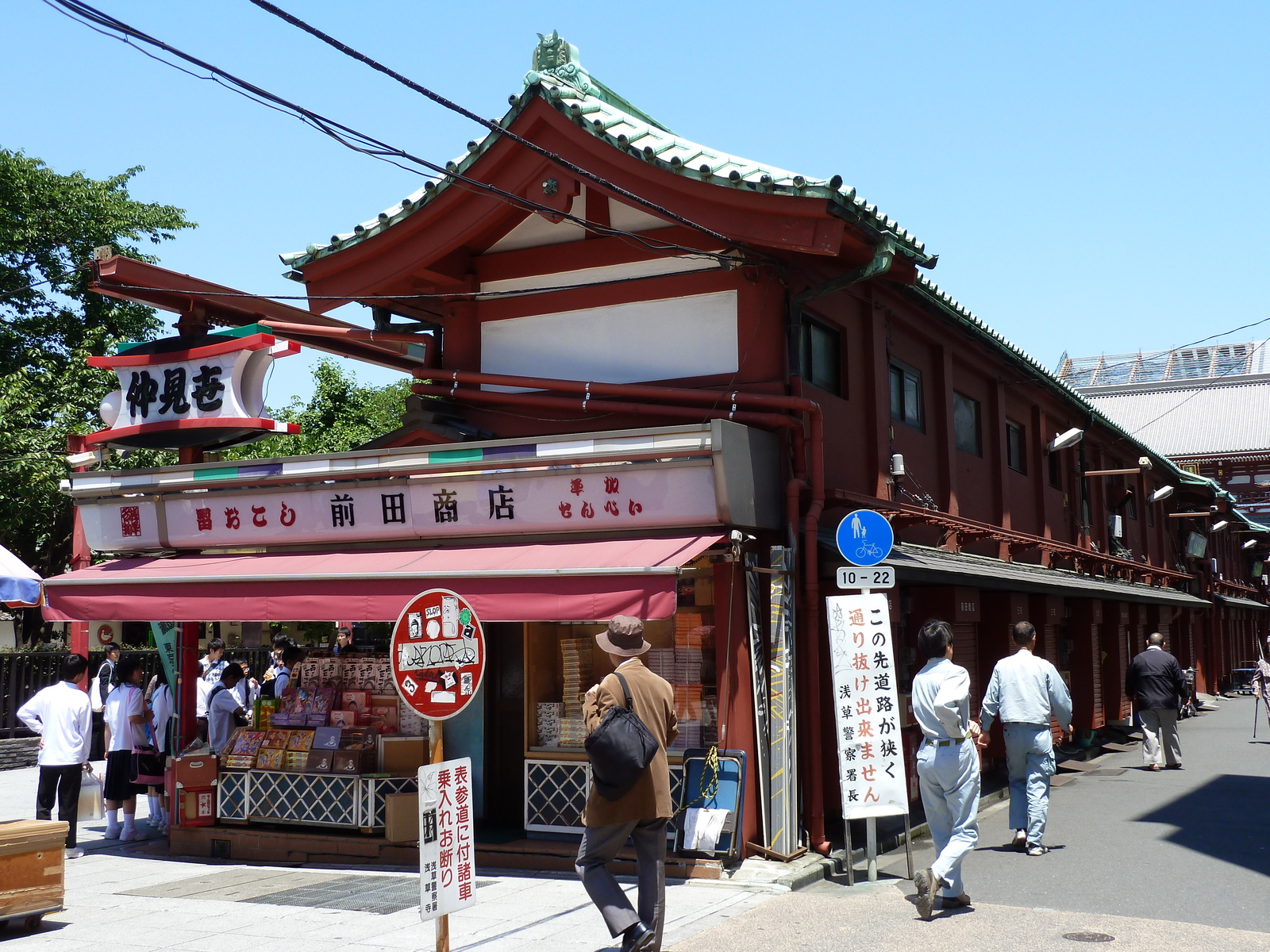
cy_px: 476
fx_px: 1468
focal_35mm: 40
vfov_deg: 36.0
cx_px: 635
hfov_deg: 46.8
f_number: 4
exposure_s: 1/320
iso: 80
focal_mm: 6.5
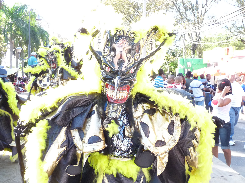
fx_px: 283
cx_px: 122
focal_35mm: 40
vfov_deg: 36.0
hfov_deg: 46.8
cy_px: 92
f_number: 2.8
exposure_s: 1/200
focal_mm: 4.8
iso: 200
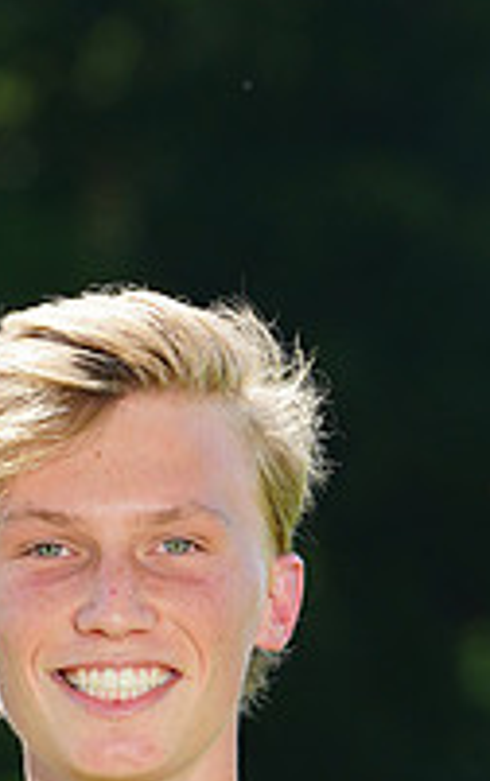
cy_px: 979
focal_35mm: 872
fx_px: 18592
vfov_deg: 2.4
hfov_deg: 1.5
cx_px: 74
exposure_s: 1/200
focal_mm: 297
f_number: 10
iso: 200
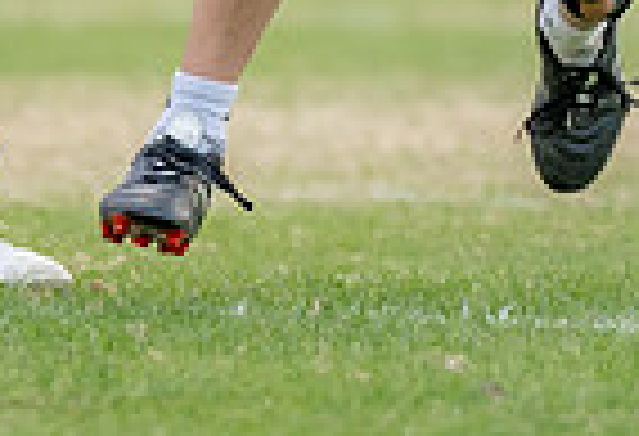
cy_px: -252
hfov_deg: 1.7
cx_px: 443
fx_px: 21729
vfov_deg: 1.2
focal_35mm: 1215
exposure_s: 1/1000
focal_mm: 200
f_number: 2.8
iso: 500
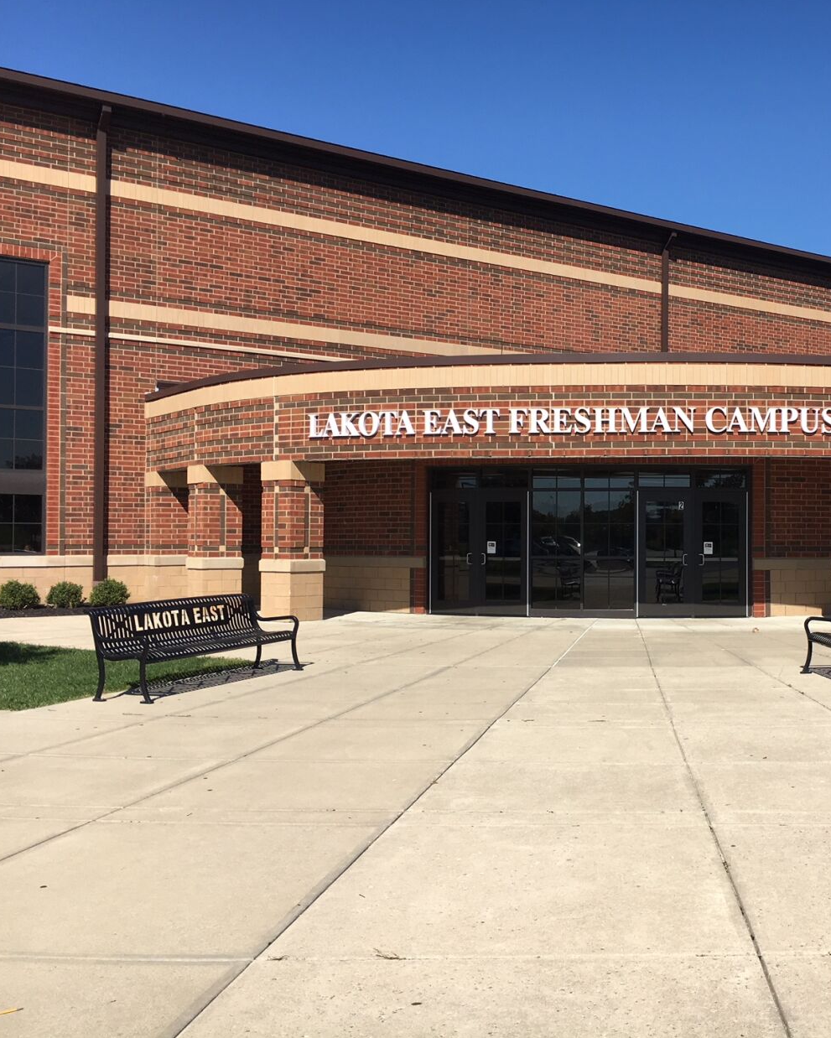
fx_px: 1168
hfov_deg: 38.2
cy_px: 517
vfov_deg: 47.9
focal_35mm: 38
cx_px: 620
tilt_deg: +1.3
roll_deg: -0.5
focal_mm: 4.15
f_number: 2.2
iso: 25
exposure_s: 1/1748
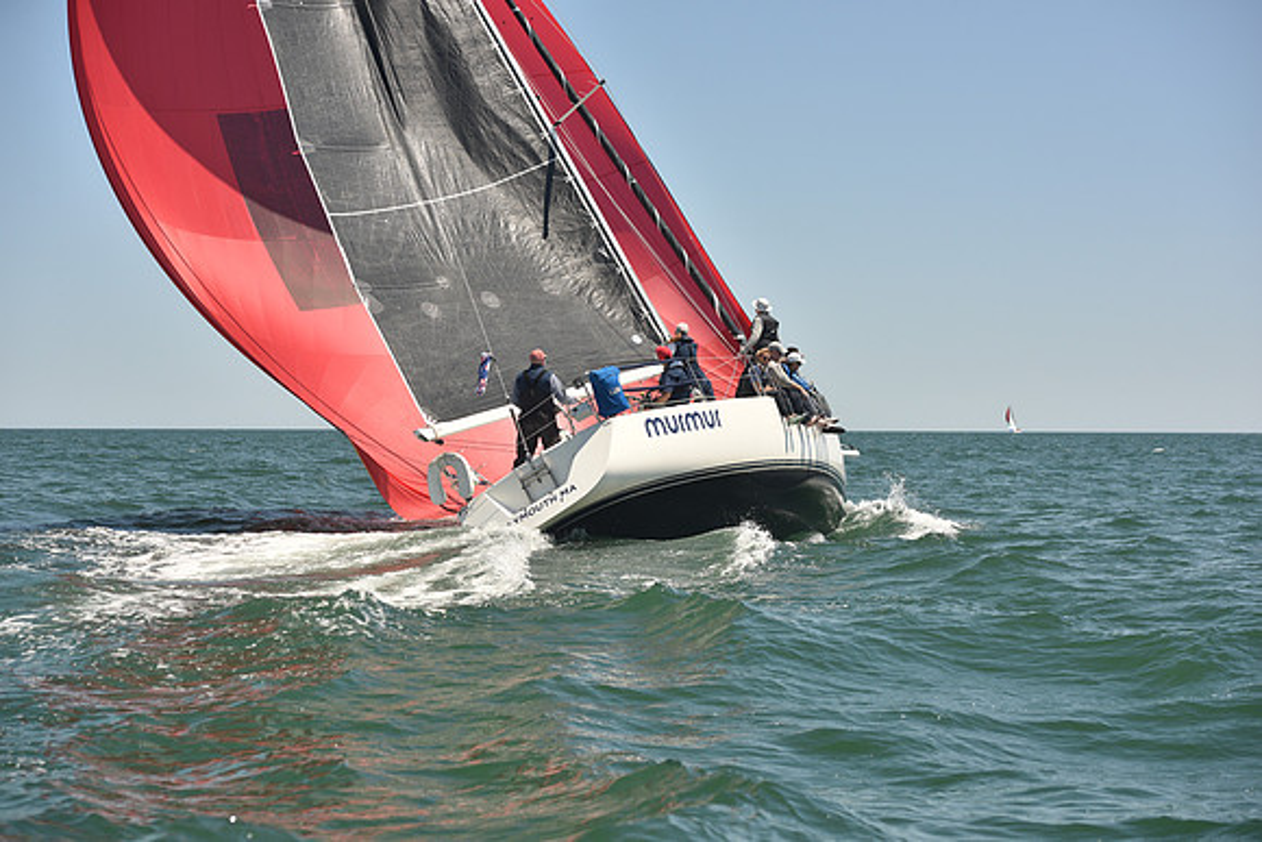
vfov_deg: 19.5
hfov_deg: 28.8
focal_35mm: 70
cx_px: 631
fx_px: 2454
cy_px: 421
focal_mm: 70
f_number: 5
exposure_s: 1/800
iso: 250
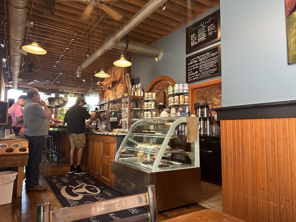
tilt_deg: +4.4
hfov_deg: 71.6
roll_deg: -0.7
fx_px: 205
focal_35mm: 24
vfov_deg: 56.8
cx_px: 148
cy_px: 111
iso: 250
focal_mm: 6.86
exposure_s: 1/60
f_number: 1.78
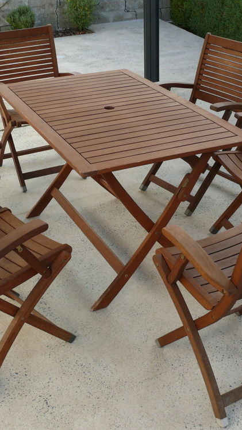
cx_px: 131
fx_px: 582
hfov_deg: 23.5
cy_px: 215
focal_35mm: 51
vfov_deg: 40.6
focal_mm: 7.4
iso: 100
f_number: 3.6
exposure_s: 1/125
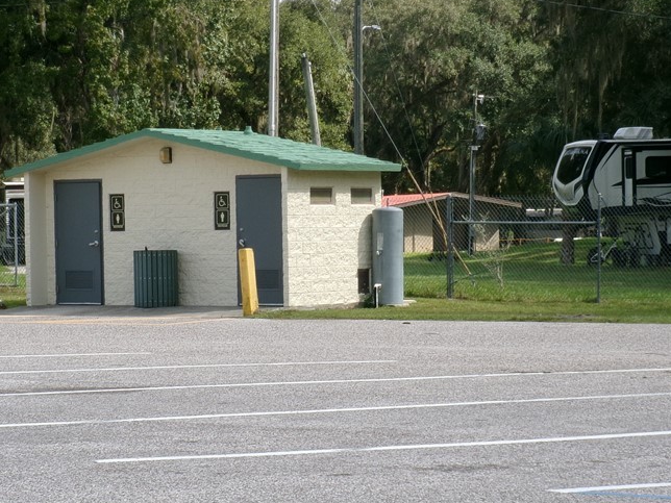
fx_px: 2927
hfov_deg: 13.1
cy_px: 309
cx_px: 317
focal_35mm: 151
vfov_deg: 9.8
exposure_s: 1/340
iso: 100
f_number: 5.8
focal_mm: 16.9
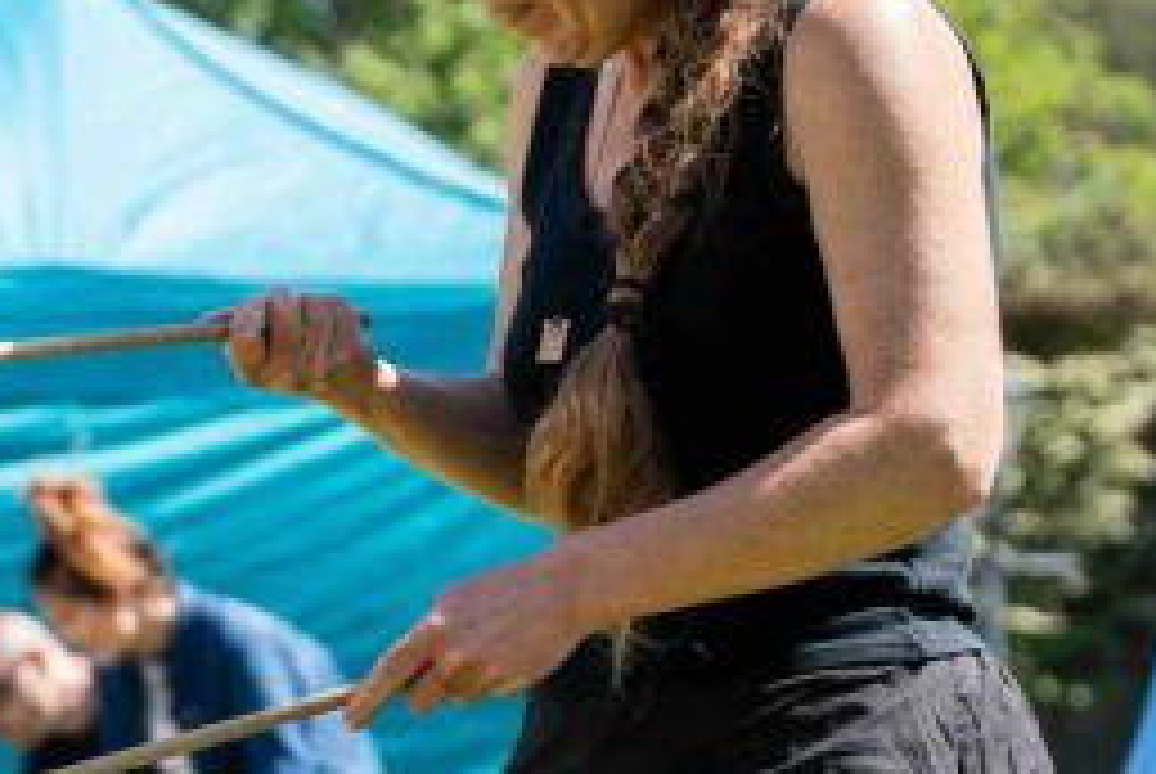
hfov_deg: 9.6
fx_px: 6796
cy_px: 907
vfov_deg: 6.5
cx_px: -130
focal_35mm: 211
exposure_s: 1/2000
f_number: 2.8
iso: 200
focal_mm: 53.1
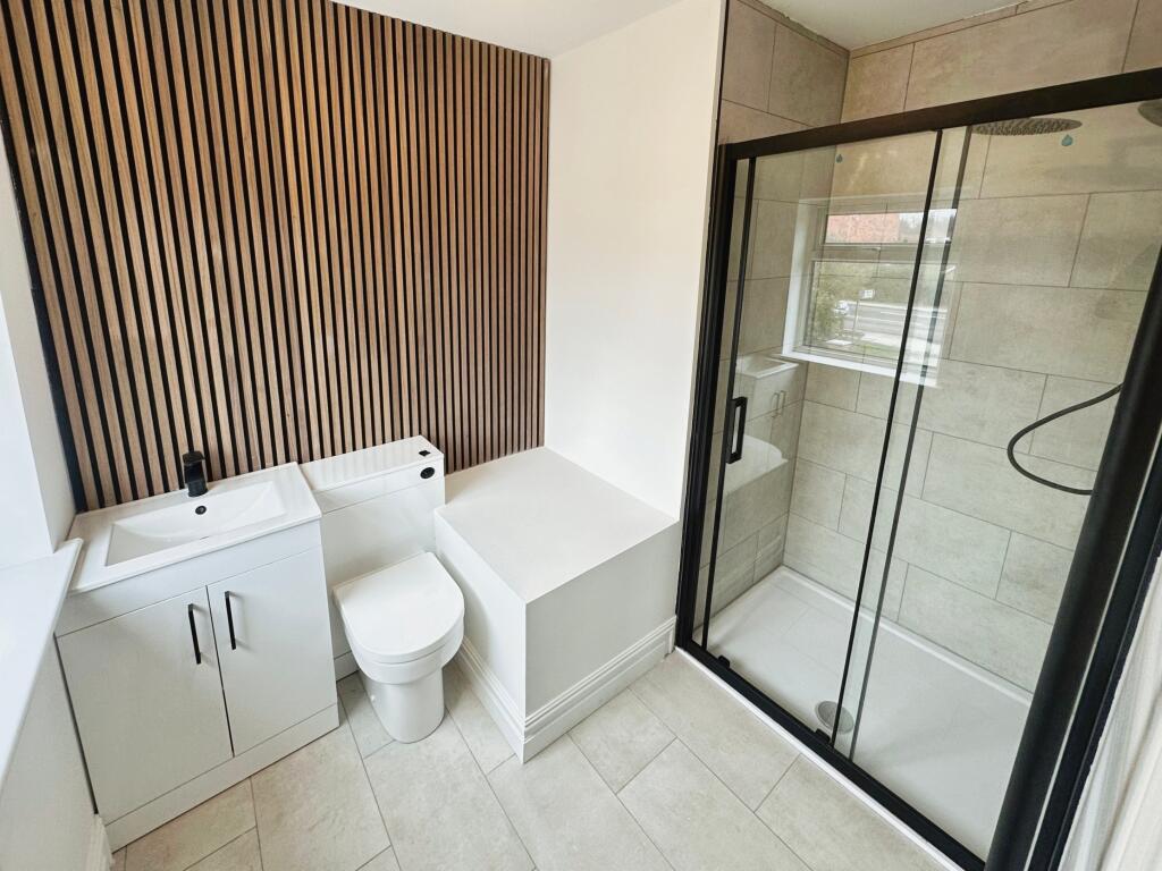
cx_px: 581
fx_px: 470
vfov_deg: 85.7
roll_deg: +0.0
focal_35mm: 14
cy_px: 436
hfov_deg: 102.1
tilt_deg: -16.2
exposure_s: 1/100
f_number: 2.2
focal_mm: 2.22
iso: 80
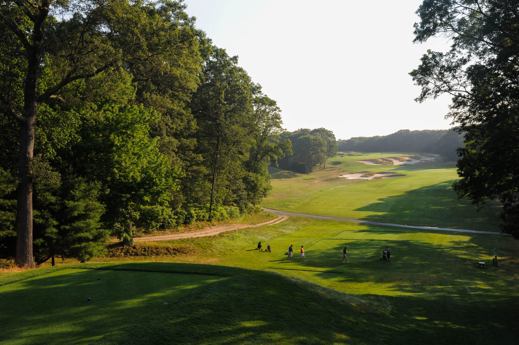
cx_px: 260
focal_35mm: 38
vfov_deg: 35.0
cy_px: 172
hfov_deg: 50.7
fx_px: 547
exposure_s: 1/200
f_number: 11
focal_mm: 38
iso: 400
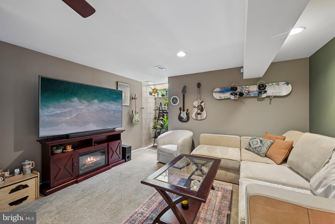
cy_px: 112
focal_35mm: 14
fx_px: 130
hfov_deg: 104.3
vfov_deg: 81.2
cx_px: 168
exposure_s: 2.5
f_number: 8
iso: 400
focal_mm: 14
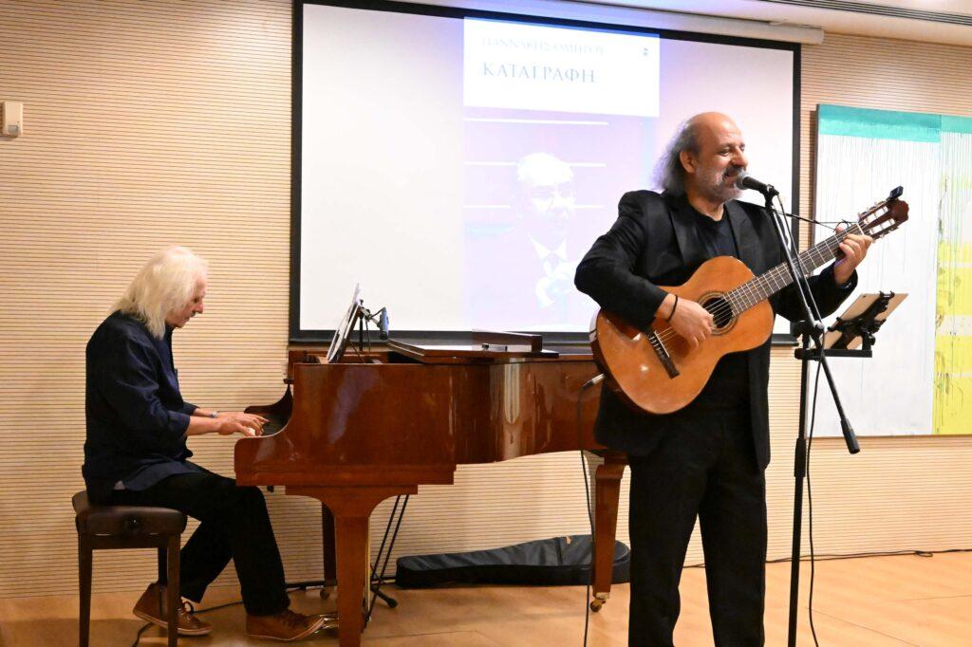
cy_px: 324
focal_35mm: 51
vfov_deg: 26.5
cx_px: 486
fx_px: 1376
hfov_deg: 38.9
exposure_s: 1/200
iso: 18000
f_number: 5.6
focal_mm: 34
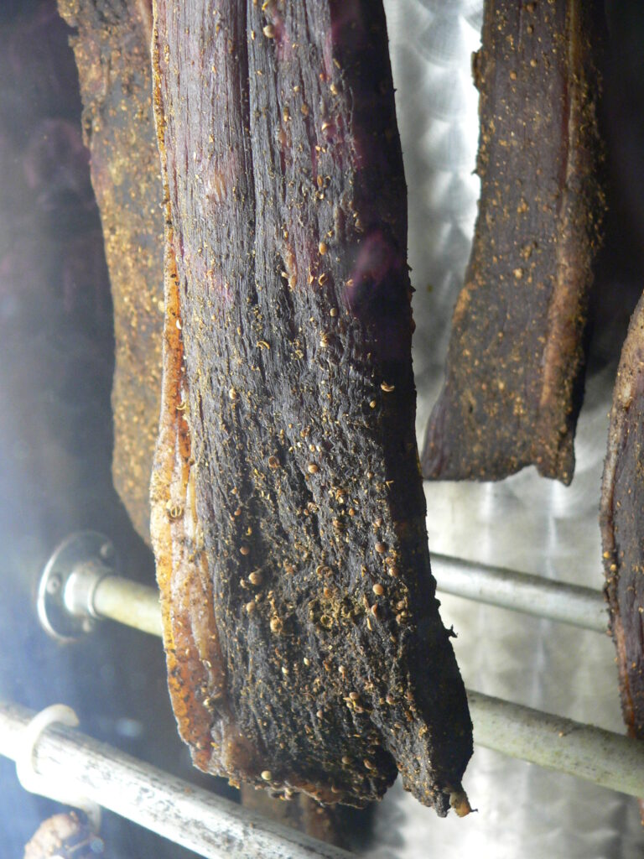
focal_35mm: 36
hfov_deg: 39.7
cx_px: 322
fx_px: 893
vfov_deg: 51.4
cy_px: 430
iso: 200
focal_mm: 6
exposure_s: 1/15
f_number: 2.8
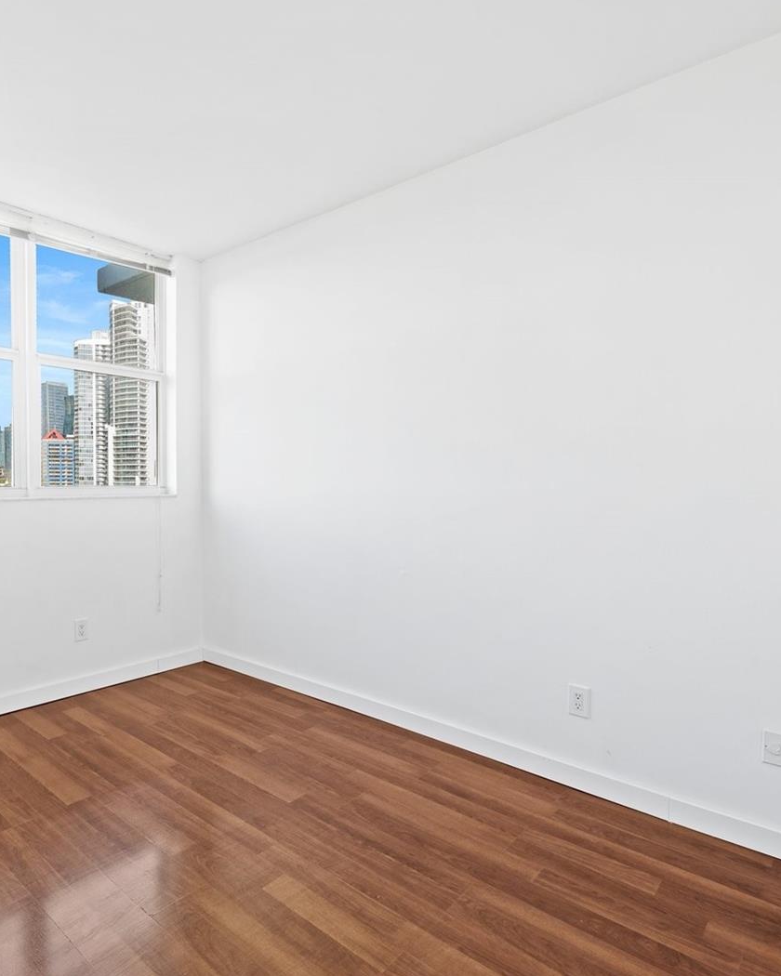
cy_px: 485
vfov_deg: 80.4
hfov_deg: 66.8
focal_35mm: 20
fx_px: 578
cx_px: 279
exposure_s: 1/13
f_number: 8
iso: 200
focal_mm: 14
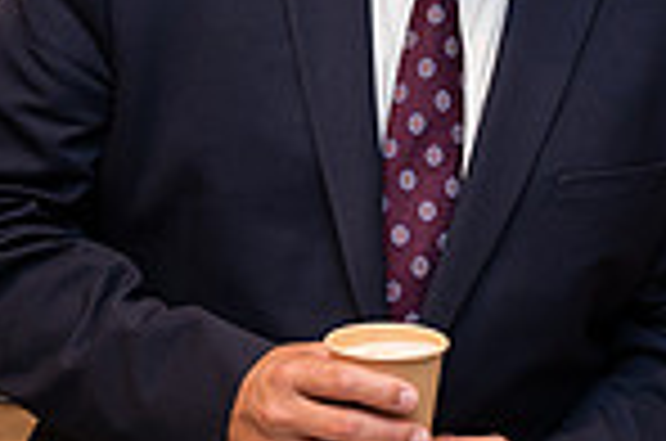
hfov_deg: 16.5
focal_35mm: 123
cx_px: 572
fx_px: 2271
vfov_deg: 11.1
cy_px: 153
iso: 400
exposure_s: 1/200
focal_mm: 29.5
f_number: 3.2
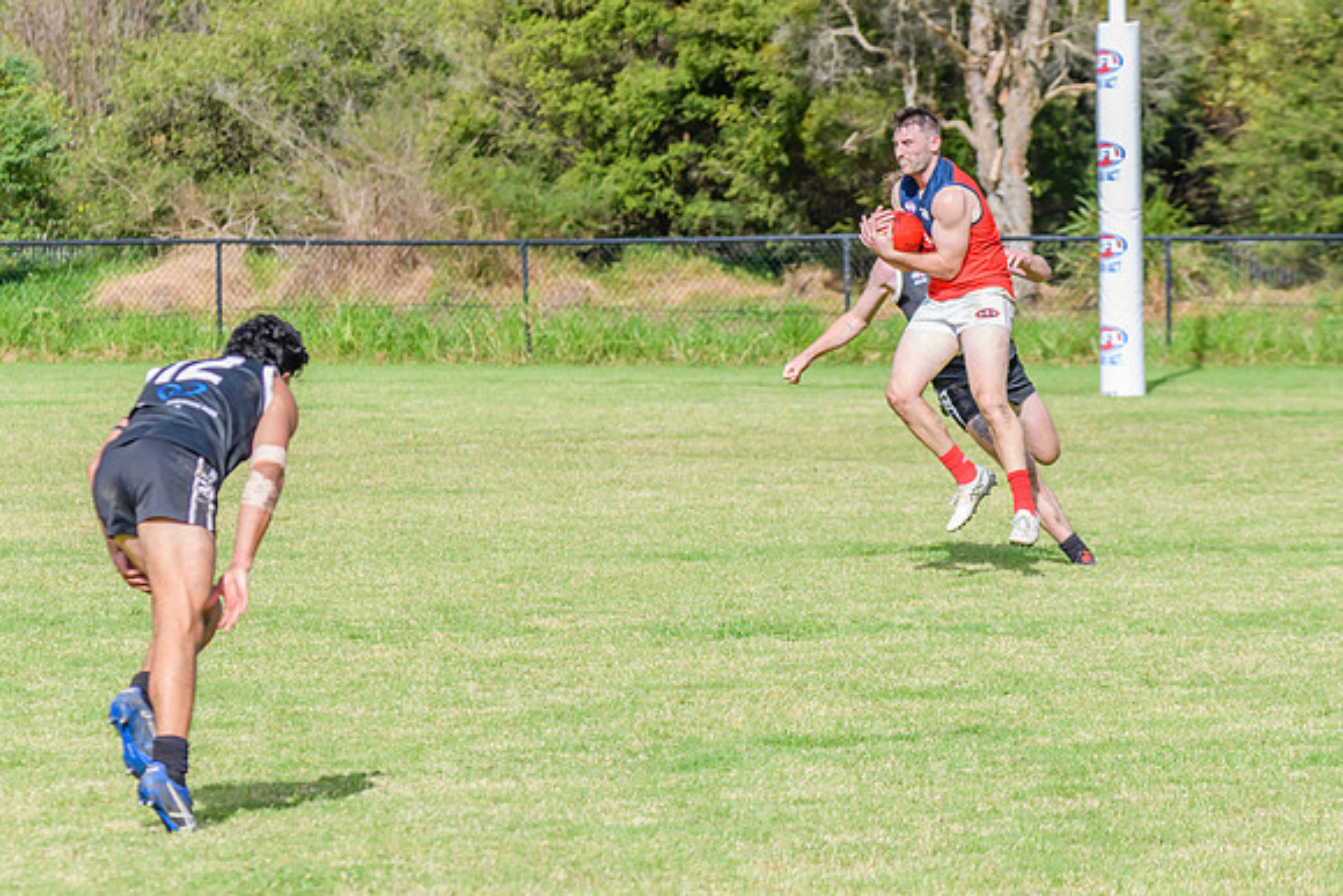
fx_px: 12014
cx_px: 782
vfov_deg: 4.3
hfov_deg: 6.4
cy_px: 543
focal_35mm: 322
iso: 800
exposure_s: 1/2000
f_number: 8
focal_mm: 180
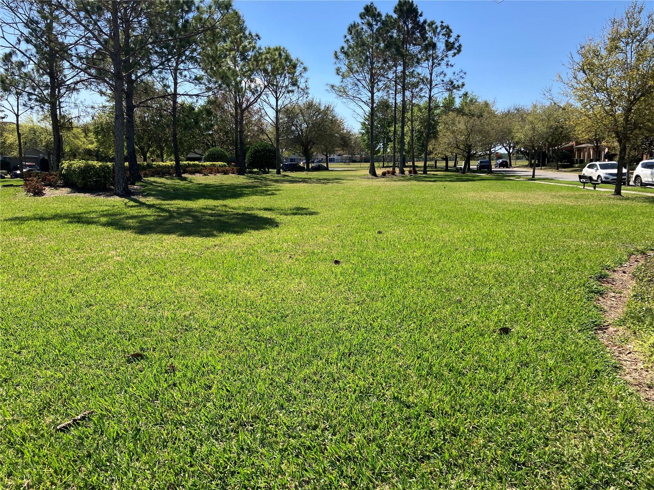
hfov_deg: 63.4
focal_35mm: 28
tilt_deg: -7.8
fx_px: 529
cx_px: 327
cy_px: 245
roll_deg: +1.5
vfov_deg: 49.7
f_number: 1.8
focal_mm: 3.99
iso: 32
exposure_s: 1/1389
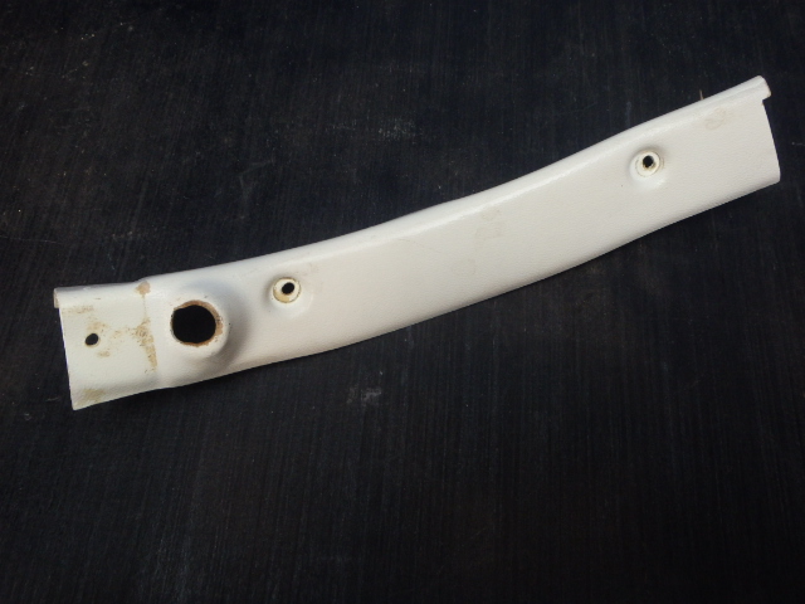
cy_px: 302
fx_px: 651
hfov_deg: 63.4
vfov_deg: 49.7
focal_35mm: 28
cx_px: 402
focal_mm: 5
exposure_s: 1/30
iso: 320
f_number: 3.9
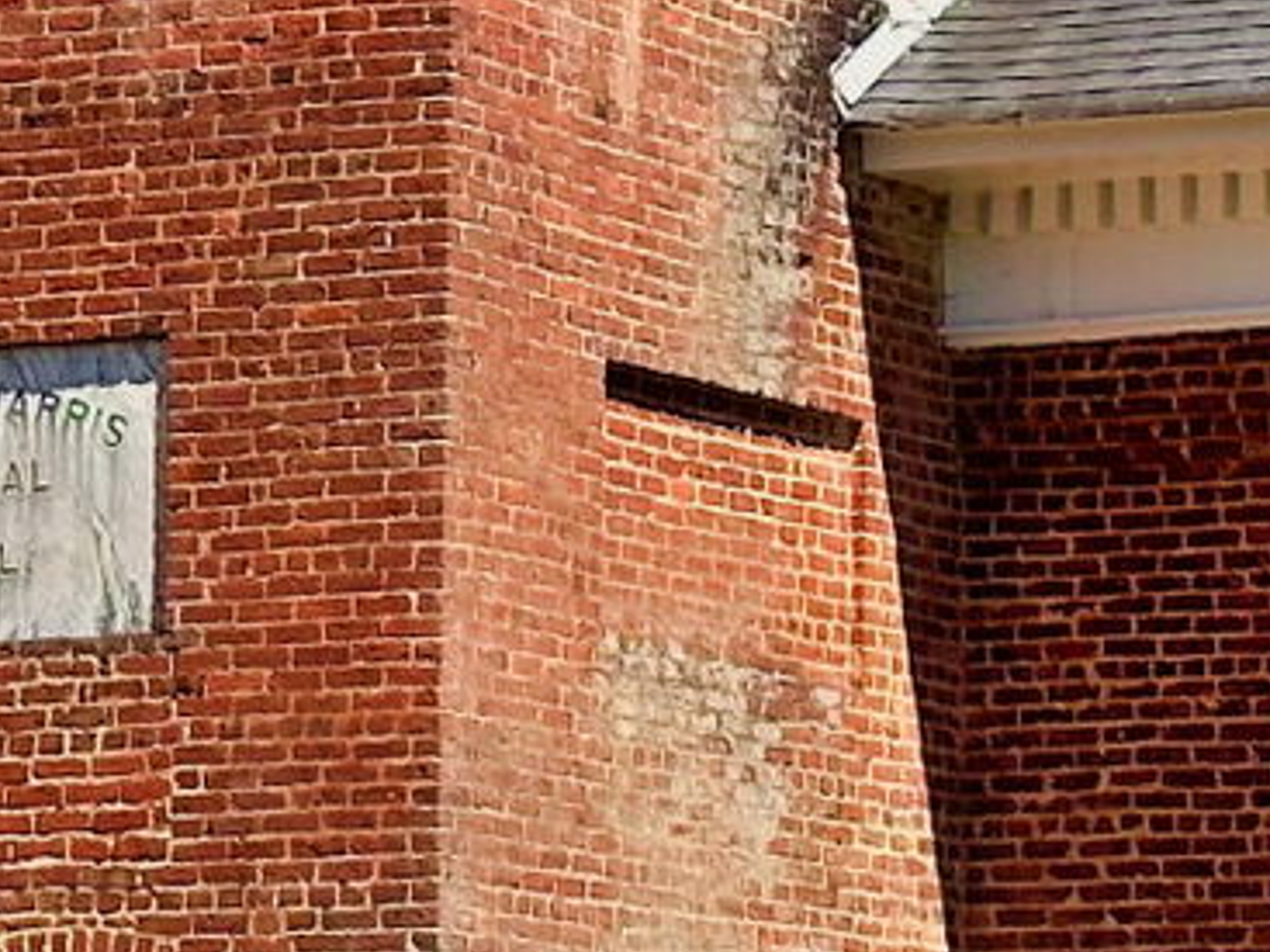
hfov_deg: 7.9
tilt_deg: +8.7
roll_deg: -0.9
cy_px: 93
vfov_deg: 5.9
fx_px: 9206
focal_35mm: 251
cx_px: 540
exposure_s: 1/3367
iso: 64
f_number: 1.78
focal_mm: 6.86
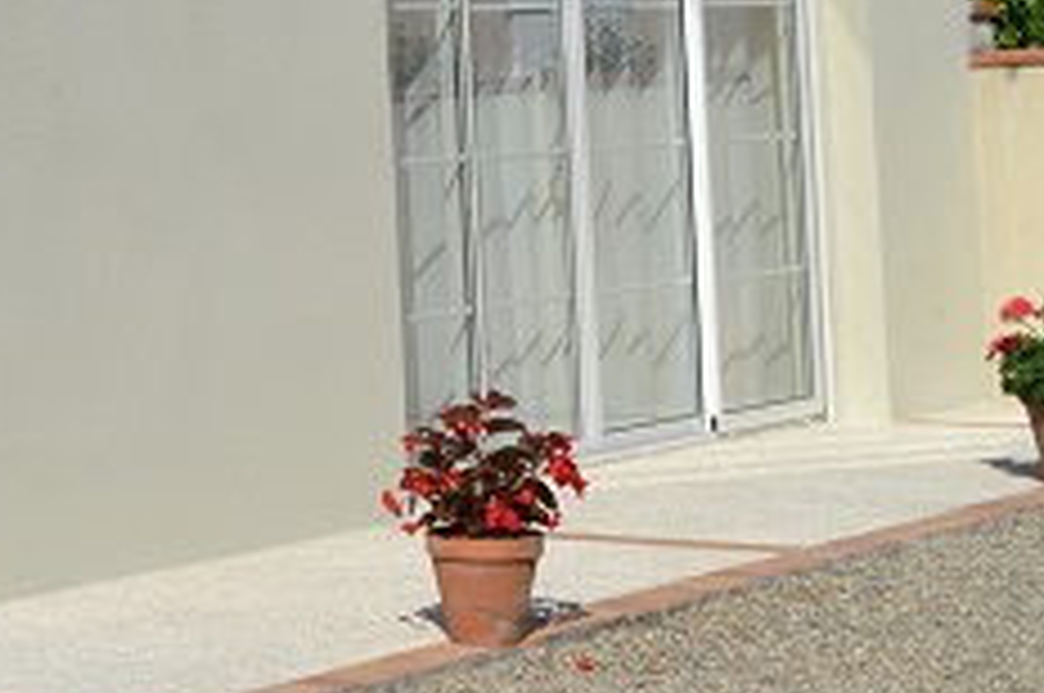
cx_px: -639
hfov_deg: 16.1
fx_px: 3301
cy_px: 83
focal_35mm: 114
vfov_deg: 11.9
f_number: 9
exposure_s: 1/320
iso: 100
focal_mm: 22
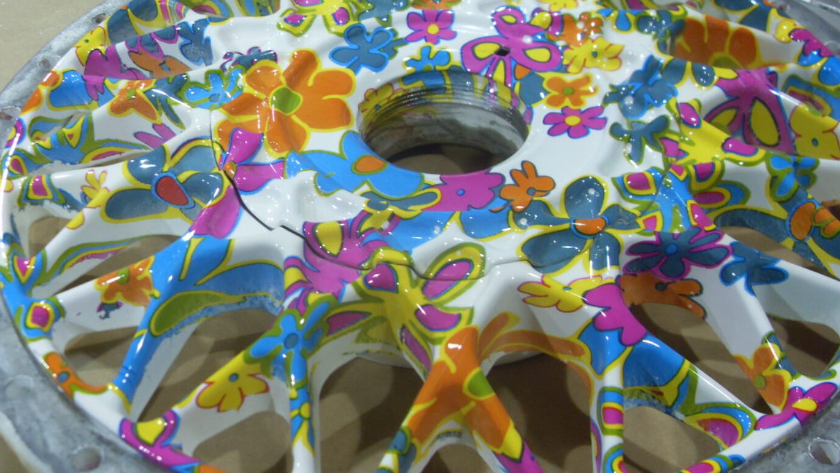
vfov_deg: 30.4
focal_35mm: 39
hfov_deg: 51.6
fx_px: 869
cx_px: 418
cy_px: 262
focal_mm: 6.3
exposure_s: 1/45
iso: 200
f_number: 2.8
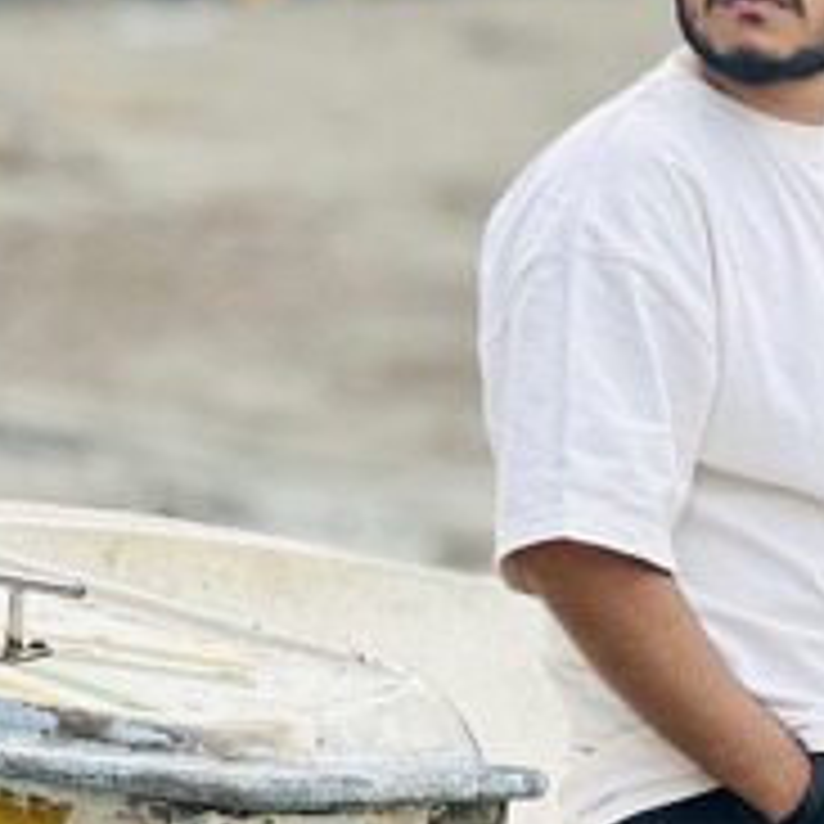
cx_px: 880
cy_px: 441
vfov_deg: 6.7
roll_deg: +1.1
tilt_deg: -0.7
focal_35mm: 261
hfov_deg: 6.7
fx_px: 7029
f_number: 2.8
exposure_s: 1/178
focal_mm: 9
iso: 25
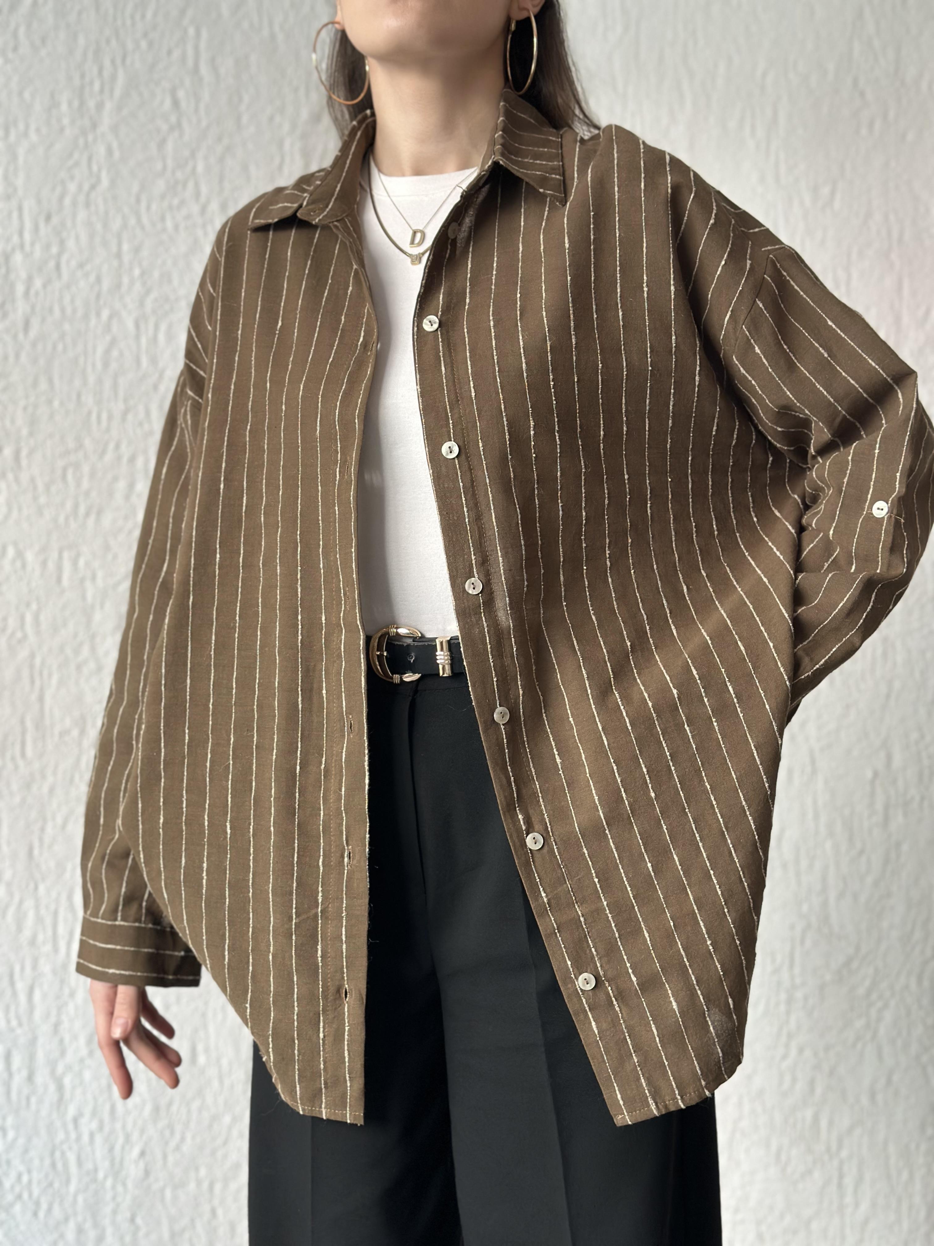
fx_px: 1727
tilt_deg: -0.4
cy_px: 623
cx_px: 467
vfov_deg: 39.7
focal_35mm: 48
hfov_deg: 30.3
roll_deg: +0.0
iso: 125
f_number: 1.78
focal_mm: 6.86
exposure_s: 1/60
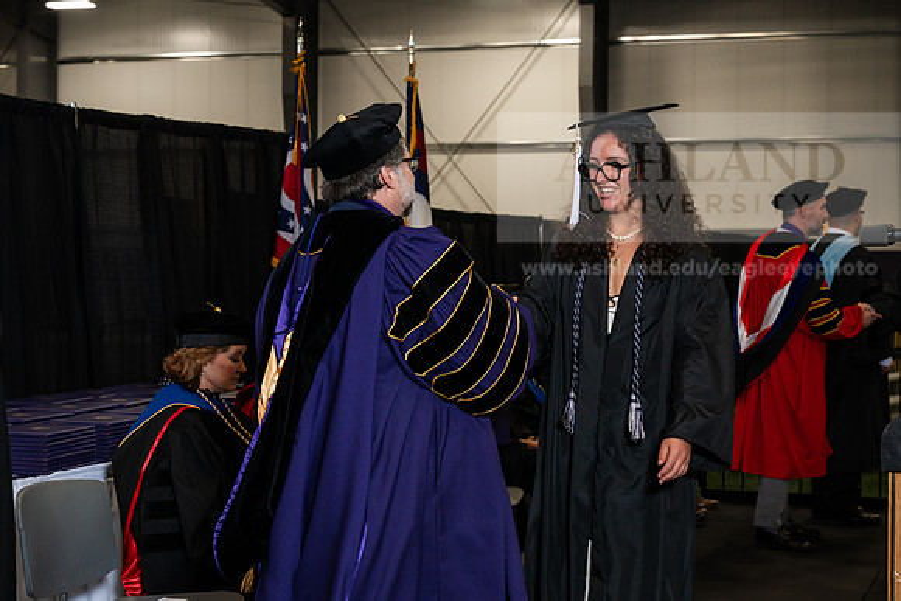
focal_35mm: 70
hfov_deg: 28.8
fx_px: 1752
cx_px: 450
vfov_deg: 19.5
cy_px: 300
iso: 1250
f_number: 6.3
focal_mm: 70
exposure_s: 1/200
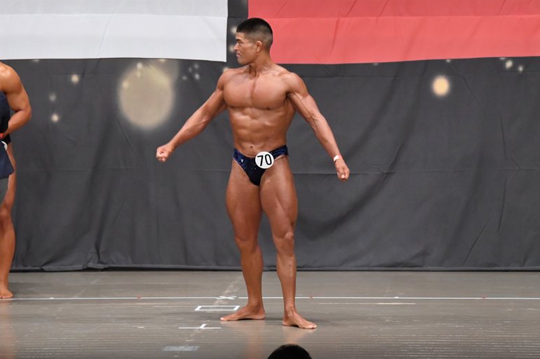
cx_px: 271
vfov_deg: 6.7
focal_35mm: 205
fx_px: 3072
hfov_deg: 10.0
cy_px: 180
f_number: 5.6
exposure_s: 1/400
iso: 6400
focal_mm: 135
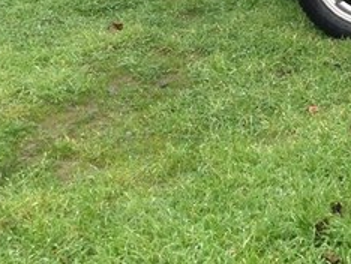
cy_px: -100
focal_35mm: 93
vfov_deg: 15.0
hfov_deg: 20.0
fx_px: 944
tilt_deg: -10.5
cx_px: 404
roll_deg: +1.4
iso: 64
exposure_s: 1/20
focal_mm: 4.12
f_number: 2.4
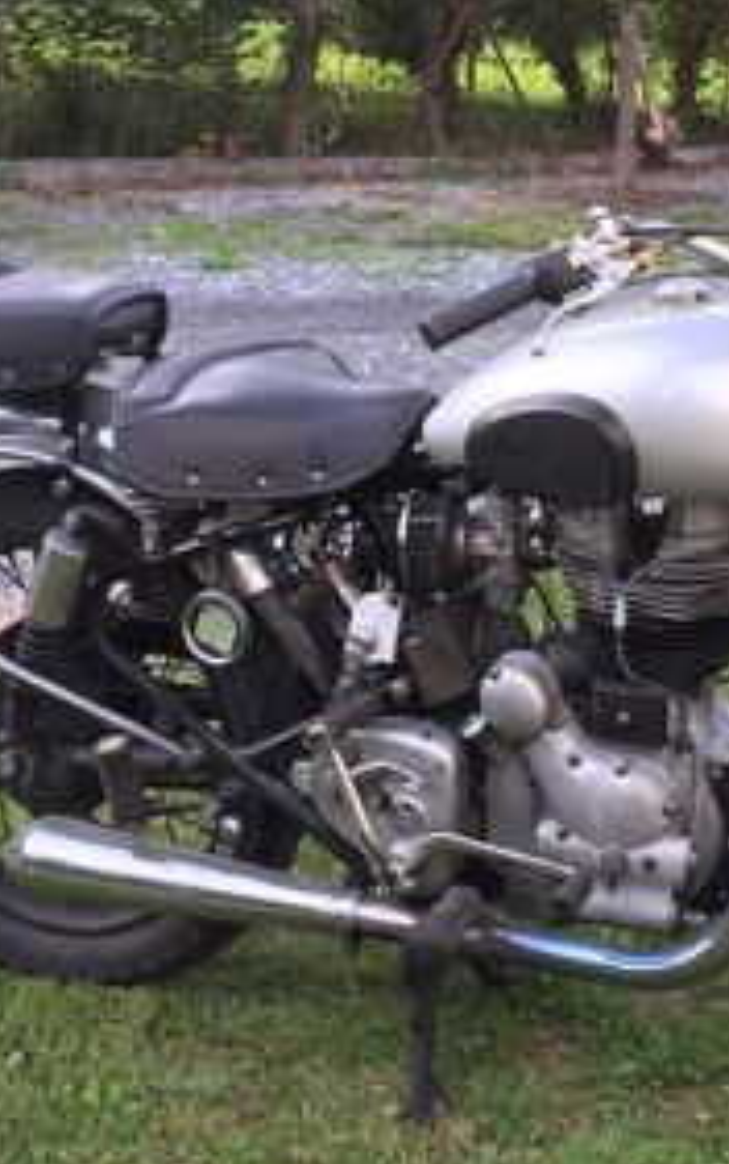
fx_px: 2222
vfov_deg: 29.1
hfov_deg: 18.4
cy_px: 356
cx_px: 630
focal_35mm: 70
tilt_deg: -9.9
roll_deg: -0.4
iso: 40
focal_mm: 4.15
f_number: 2.2
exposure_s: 1/100
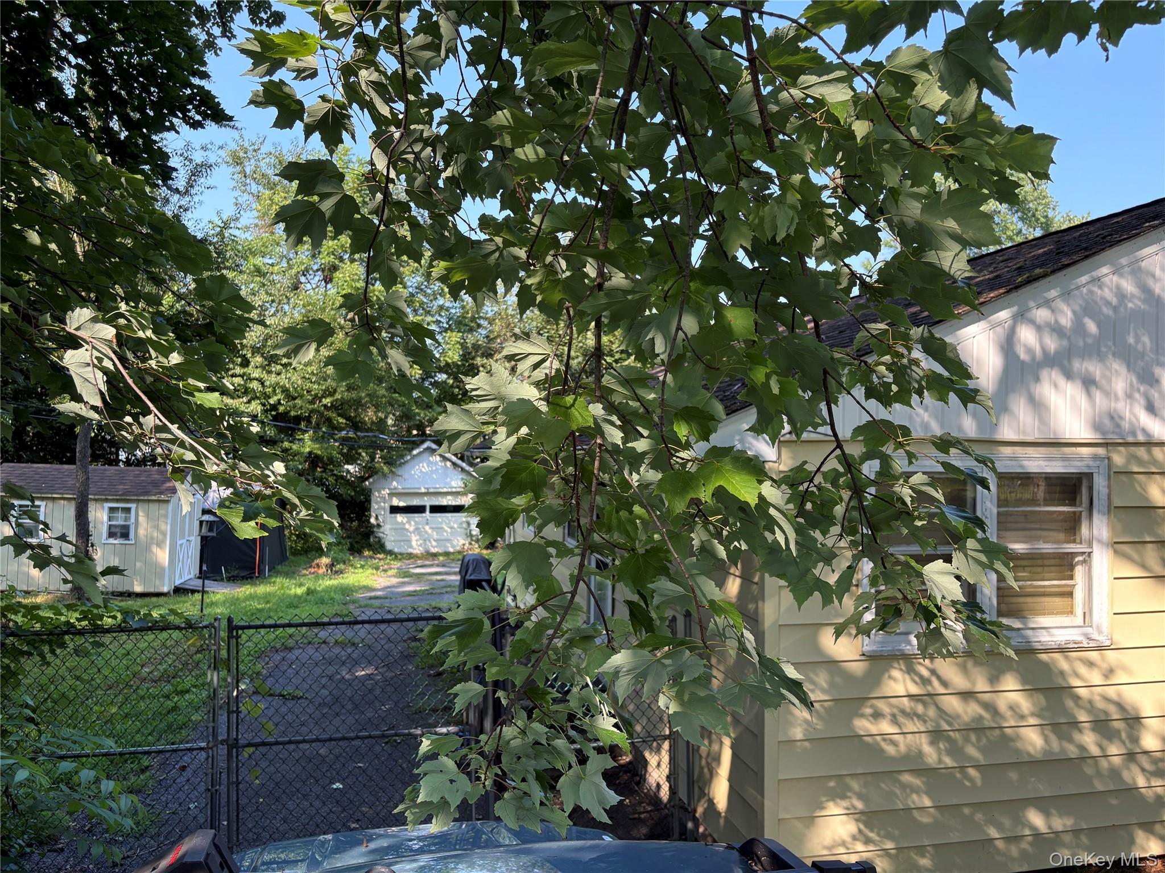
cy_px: 436
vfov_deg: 53.1
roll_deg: +0.4
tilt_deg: +0.2
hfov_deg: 67.3
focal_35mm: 26
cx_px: 582
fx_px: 875
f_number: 1.6
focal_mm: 5.96
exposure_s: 1/566
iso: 64
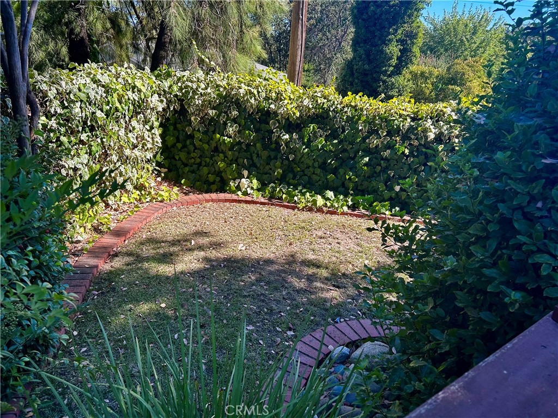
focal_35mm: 26
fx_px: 419
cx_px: 279
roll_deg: -4.8
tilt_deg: -20.2
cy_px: 209
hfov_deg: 67.3
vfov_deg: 53.1
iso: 50
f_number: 1.5
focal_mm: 5.7
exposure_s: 1/880
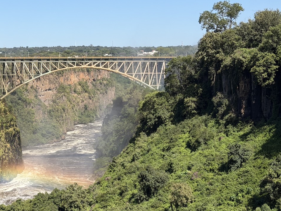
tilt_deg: -7.1
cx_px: 60
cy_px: 124
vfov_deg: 19.4
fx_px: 617
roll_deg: +0.5
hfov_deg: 25.3
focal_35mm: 76
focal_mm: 6.76
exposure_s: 1/4329
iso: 64
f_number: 1.78
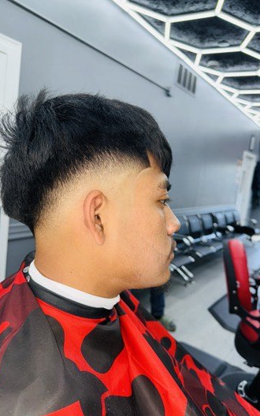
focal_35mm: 26
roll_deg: -7.2
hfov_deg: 47.6
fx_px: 295
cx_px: 129
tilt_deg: -8.2
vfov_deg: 70.4
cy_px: 212
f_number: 1.78
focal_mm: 6.76
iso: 50
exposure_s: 1/252
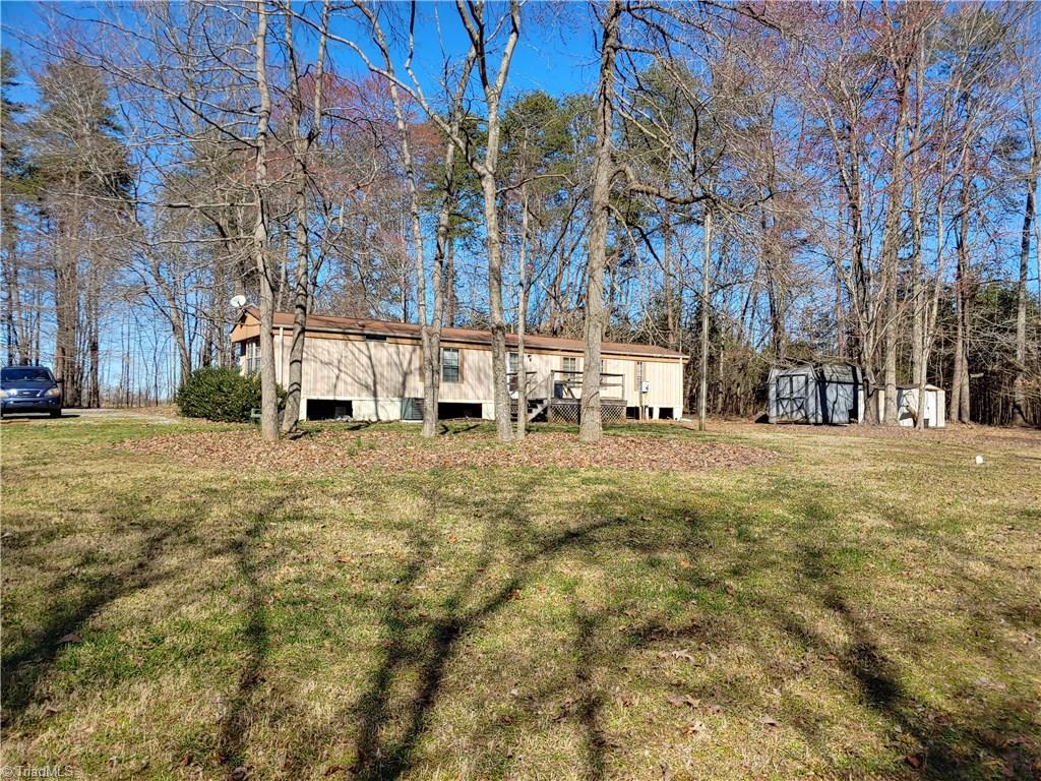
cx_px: 520
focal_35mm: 25
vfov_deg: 54.9
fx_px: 752
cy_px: 390
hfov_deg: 69.4
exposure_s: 1/1923
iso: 50
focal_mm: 4.23
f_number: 1.5
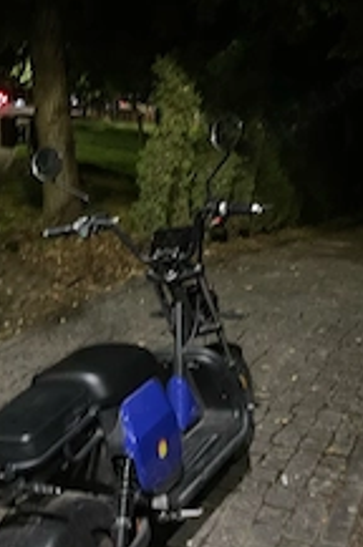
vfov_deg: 40.8
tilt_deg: -18.2
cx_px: 141
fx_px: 728
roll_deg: -1.3
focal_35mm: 48
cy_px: 353
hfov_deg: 27.9
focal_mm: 5.1
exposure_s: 1/17
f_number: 1.6
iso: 1000
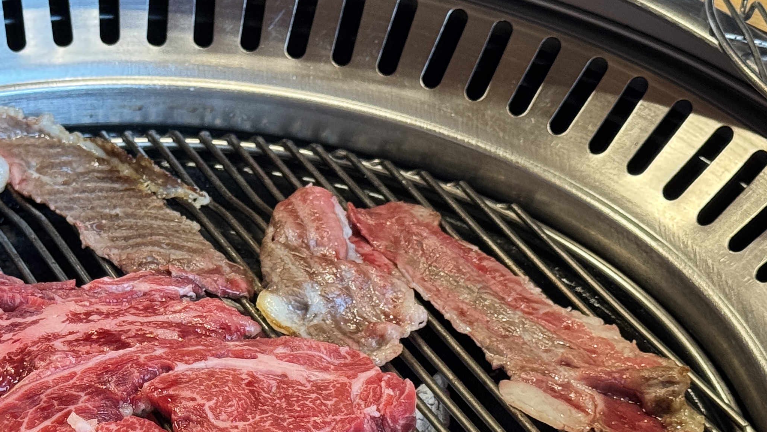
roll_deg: -2.1
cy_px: 381
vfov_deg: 11.7
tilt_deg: -35.9
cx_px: 154
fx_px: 2095
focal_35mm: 103
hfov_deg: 20.5
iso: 320
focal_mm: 6.76
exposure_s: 1/40
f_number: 1.78
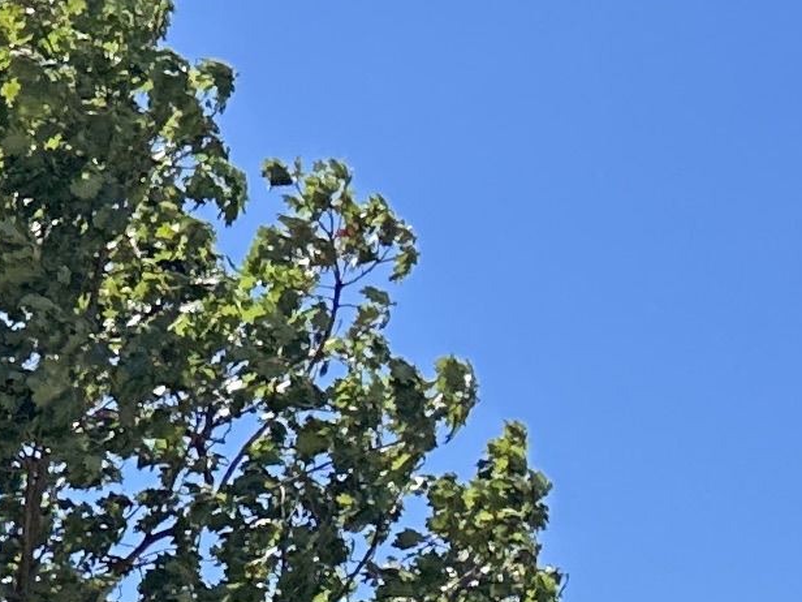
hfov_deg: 11.6
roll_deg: -1.5
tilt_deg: +3.4
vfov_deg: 8.6
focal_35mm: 157
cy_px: 1459
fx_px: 3637
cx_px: -638
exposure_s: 1/2203
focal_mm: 6.86
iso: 80
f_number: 1.78
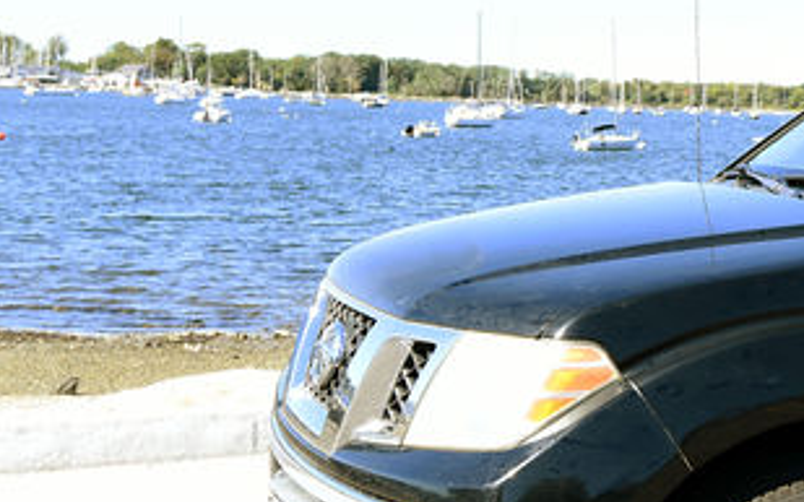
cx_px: 997
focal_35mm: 71
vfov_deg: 18.2
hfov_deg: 25.6
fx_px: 1555
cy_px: 134
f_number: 5.6
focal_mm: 21
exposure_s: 1/400
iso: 250
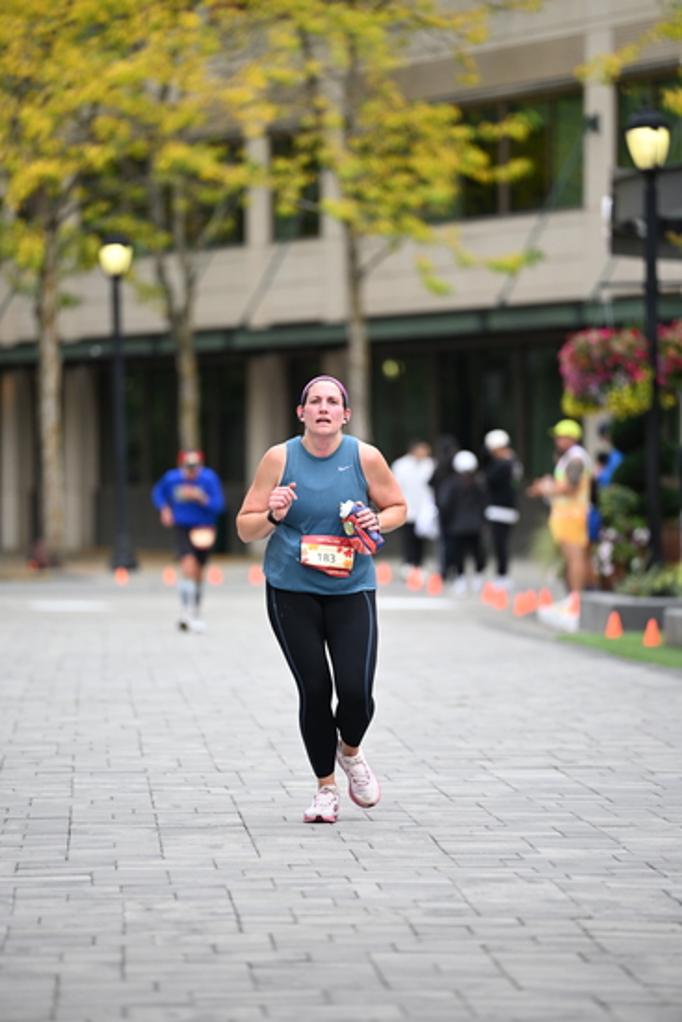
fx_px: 5679
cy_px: 511
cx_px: 341
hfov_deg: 6.9
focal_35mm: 200
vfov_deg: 10.3
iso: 640
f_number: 2.8
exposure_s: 1/2000
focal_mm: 200
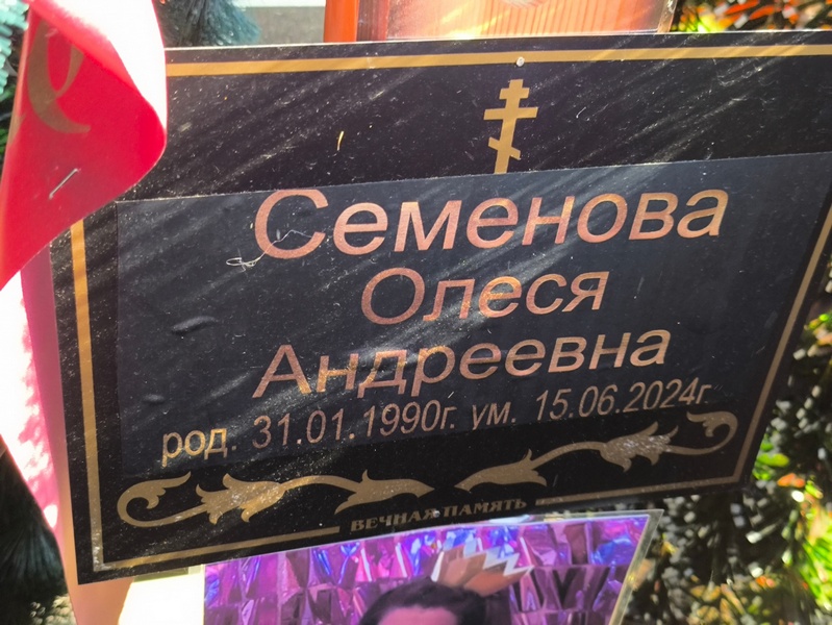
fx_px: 1202
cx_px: 416
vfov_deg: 29.1
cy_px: 312
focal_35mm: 50
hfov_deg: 38.2
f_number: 1.7
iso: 80
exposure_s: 1/60
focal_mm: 4.71
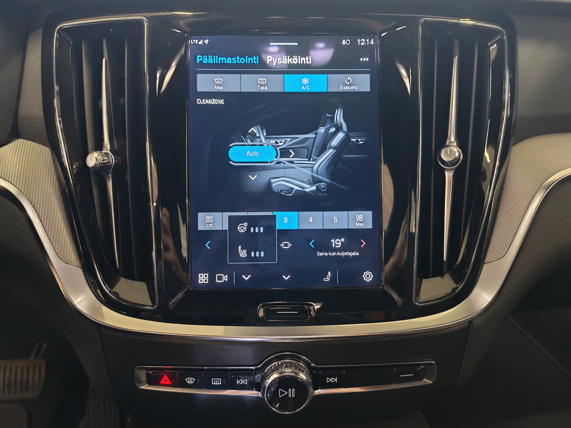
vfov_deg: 46.8
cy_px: 214
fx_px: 495
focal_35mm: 30
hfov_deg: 60.0
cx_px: 286
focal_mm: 6.12
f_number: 1.9
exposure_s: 1/50
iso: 884
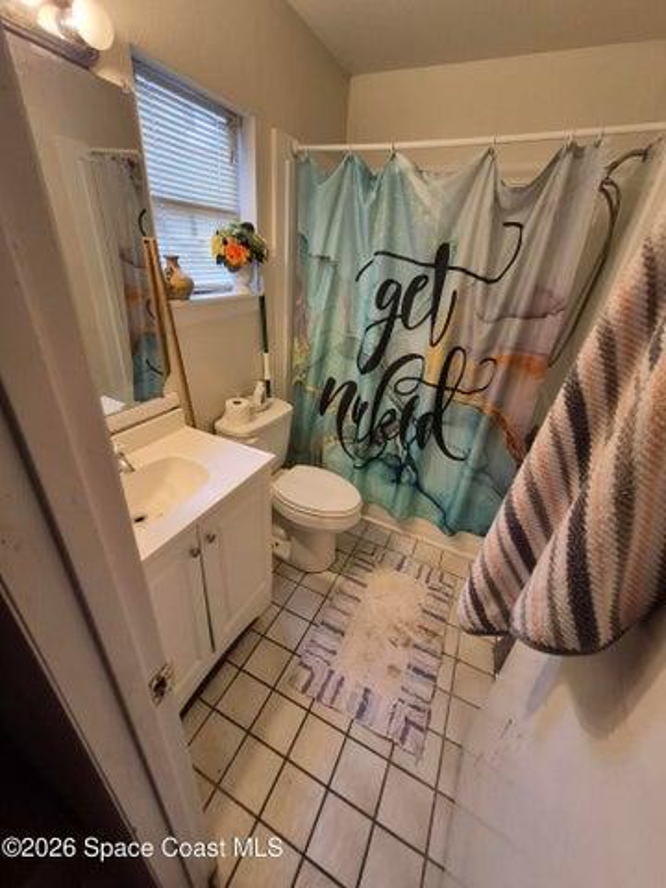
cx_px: 333
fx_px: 333
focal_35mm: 13
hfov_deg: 89.9
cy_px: 444
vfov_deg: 106.2
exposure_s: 1/60
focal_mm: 1.74
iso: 320
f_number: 2.2
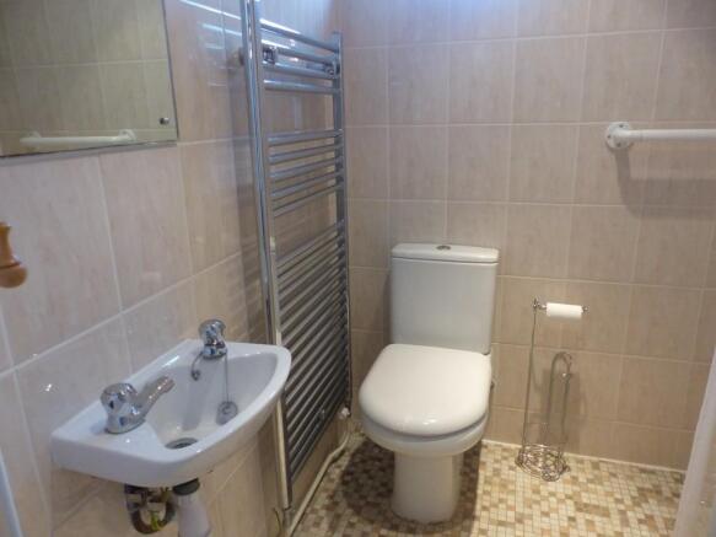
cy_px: 268
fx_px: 517
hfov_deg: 69.4
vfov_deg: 54.9
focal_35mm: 25
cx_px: 358
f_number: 2.8
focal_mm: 4.5
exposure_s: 1/50
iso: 400
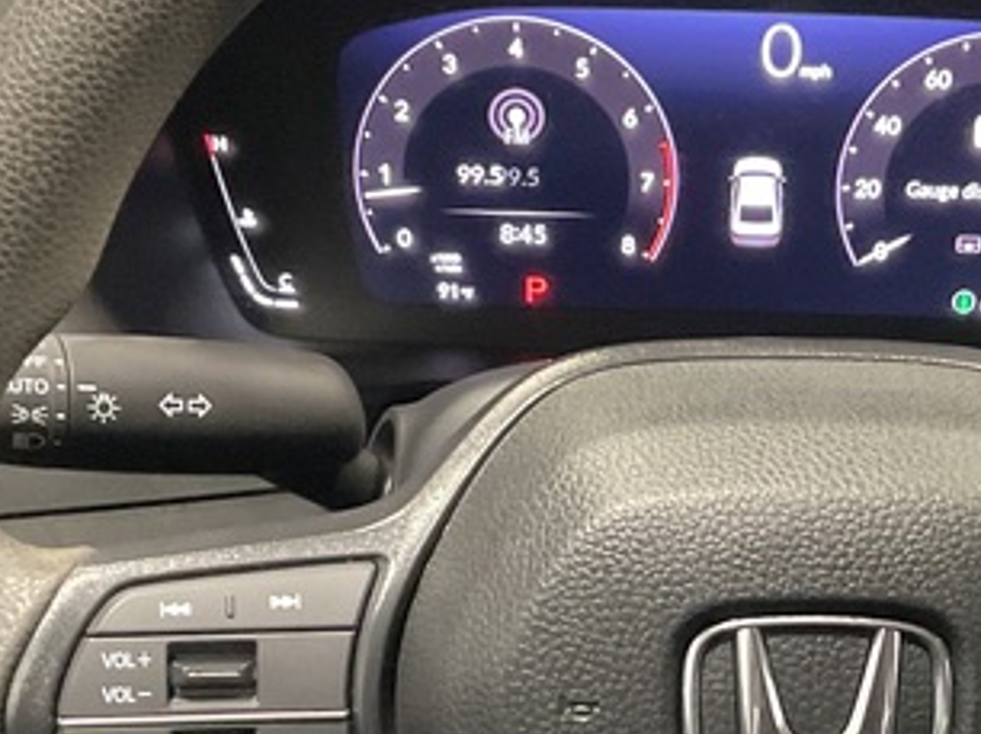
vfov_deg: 16.1
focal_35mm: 91
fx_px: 2577
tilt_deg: -28.5
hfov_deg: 21.3
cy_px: 580
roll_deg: -3.2
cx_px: 773
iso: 320
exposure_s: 1/30
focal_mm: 3
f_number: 1.8
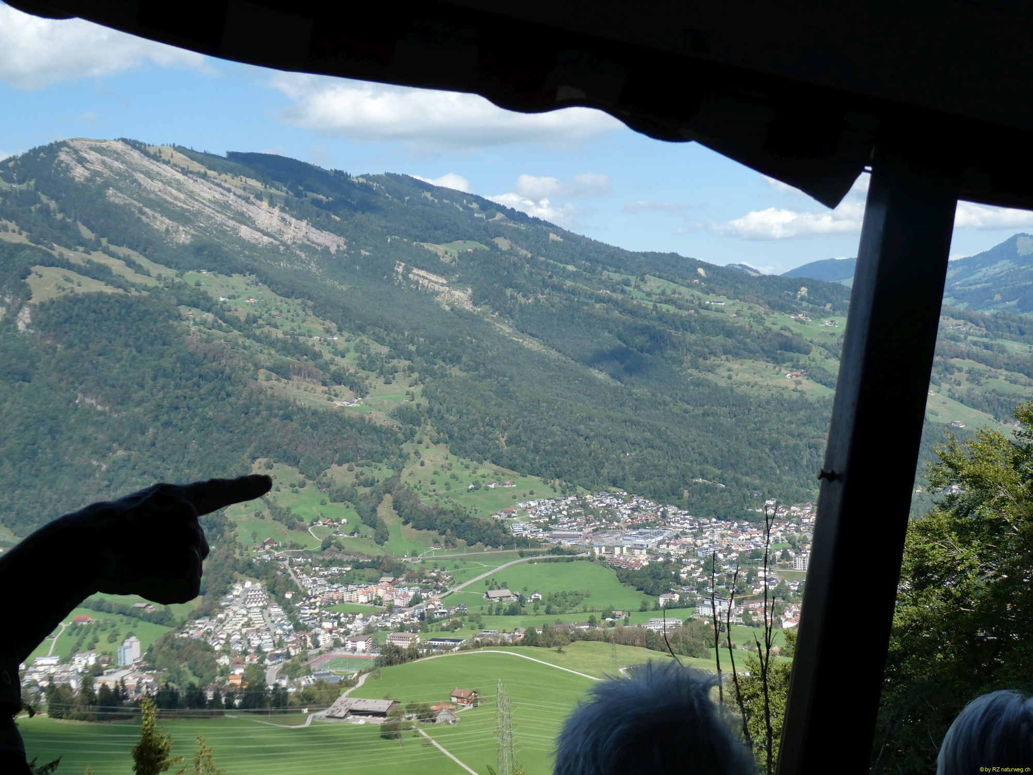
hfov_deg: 38.2
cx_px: 516
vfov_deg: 29.1
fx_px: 1492
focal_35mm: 50
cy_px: 388
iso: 80
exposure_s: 1/640
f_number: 4.1
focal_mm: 9
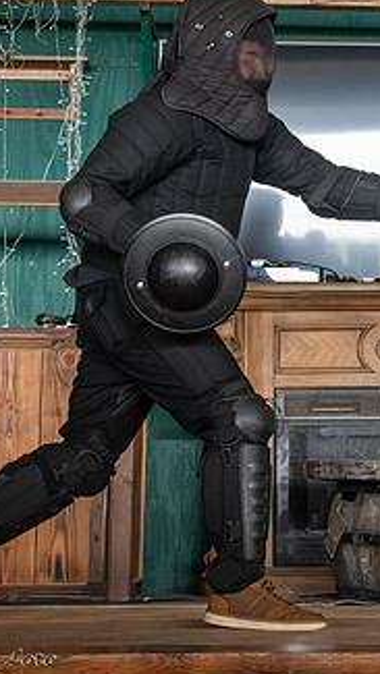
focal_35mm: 115
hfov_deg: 10.4
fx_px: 2058
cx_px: 407
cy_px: 201
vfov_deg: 18.5
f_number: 5.6
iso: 8000
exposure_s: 1/320
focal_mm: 44
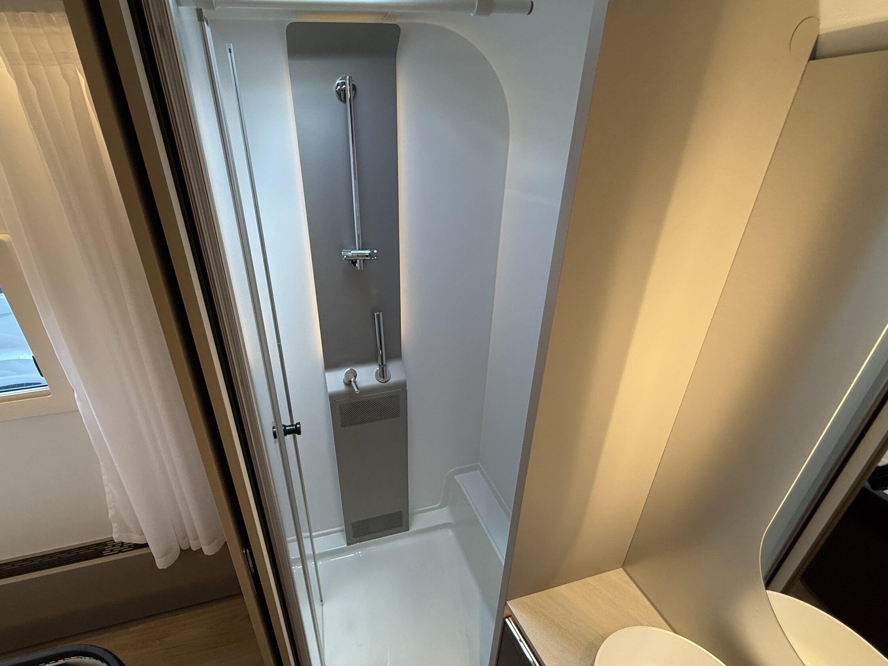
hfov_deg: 94.0
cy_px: 336
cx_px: 387
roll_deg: +1.9
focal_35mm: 16
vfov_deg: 78.1
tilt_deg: -24.3
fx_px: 410
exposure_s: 1/99
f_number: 2.2
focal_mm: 2.22
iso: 250
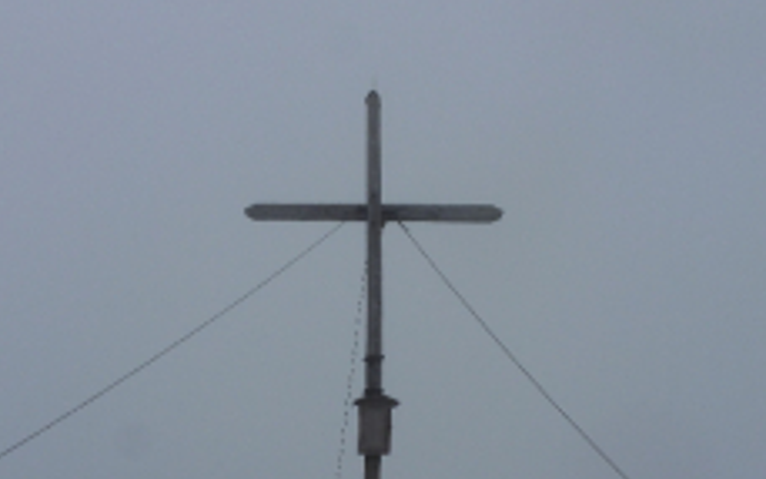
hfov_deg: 40.3
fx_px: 1044
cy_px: 322
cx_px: 368
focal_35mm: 50
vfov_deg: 25.7
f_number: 5.6
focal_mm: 5.4
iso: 100
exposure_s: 1/800
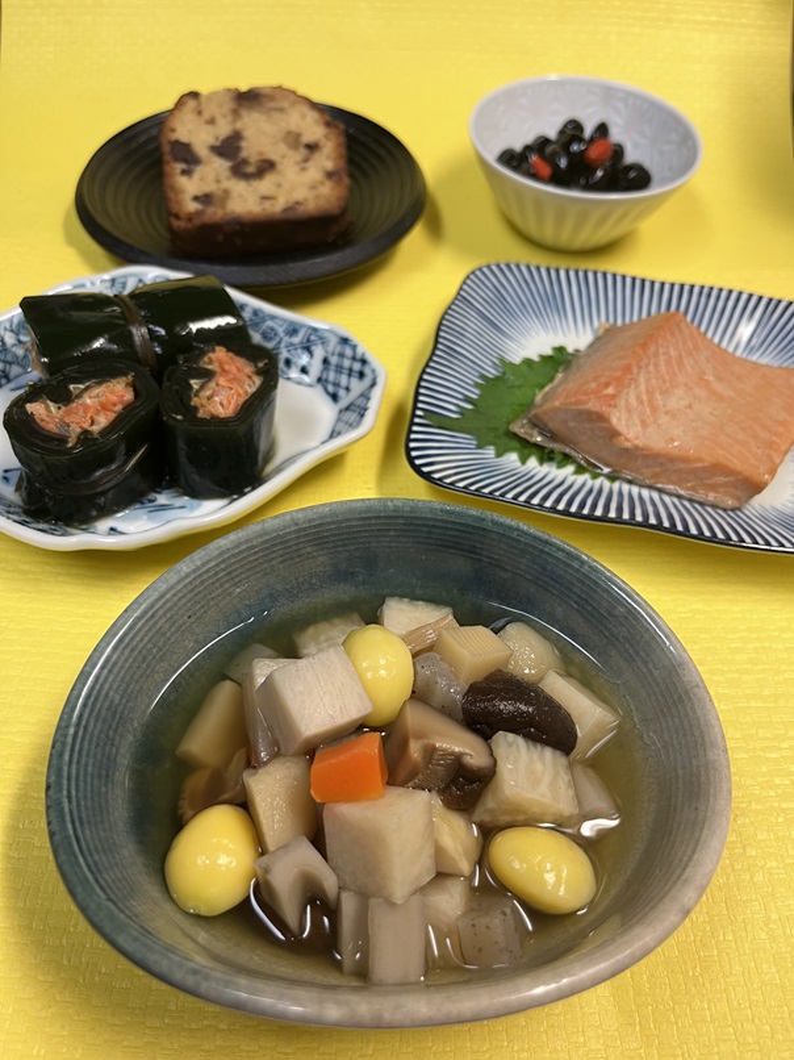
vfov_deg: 67.3
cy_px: 530
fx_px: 796
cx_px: 397
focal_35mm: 26
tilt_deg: -47.5
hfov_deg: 53.0
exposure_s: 1/50
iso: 80
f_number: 1.6
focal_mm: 5.1
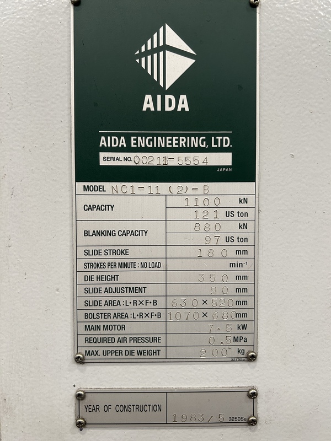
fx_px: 331
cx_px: 166
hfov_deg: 53.1
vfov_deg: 67.3
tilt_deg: -2.3
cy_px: 220
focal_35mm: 26
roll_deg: +0.2
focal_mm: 5.7
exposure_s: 1/60
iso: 160
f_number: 1.5
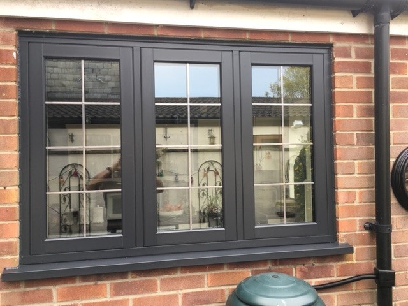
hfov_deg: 61.7
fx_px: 342
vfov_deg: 48.2
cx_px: 204
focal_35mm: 29
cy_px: 153
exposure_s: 1/116
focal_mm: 4.15
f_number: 2.2
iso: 25
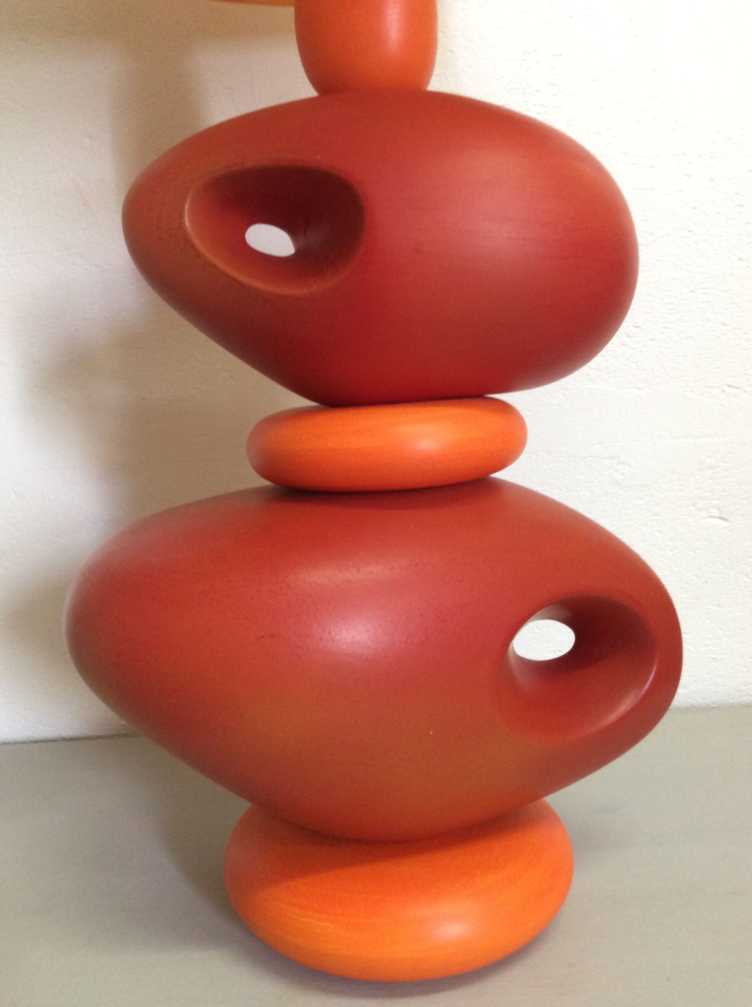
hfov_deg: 44.1
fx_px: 929
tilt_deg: -7.4
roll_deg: +1.4
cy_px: 504
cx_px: 376
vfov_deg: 56.9
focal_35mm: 32
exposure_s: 1/25
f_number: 2.4
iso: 200
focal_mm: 3.3
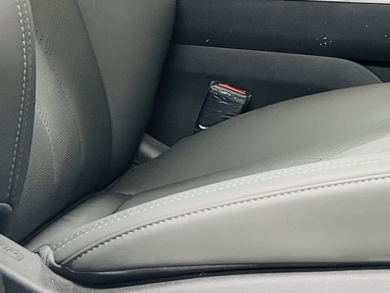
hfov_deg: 24.3
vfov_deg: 19.2
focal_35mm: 75
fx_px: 845
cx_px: 427
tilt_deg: -2.3
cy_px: 9
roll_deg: +0.0
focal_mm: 5.7
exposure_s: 1/46
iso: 500
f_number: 1.5
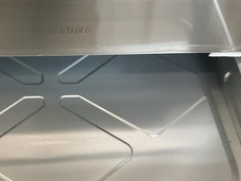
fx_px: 356
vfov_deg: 28.6
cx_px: 53
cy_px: 111
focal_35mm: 51
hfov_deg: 36.3
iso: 320
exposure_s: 1/40
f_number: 1.8
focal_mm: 3
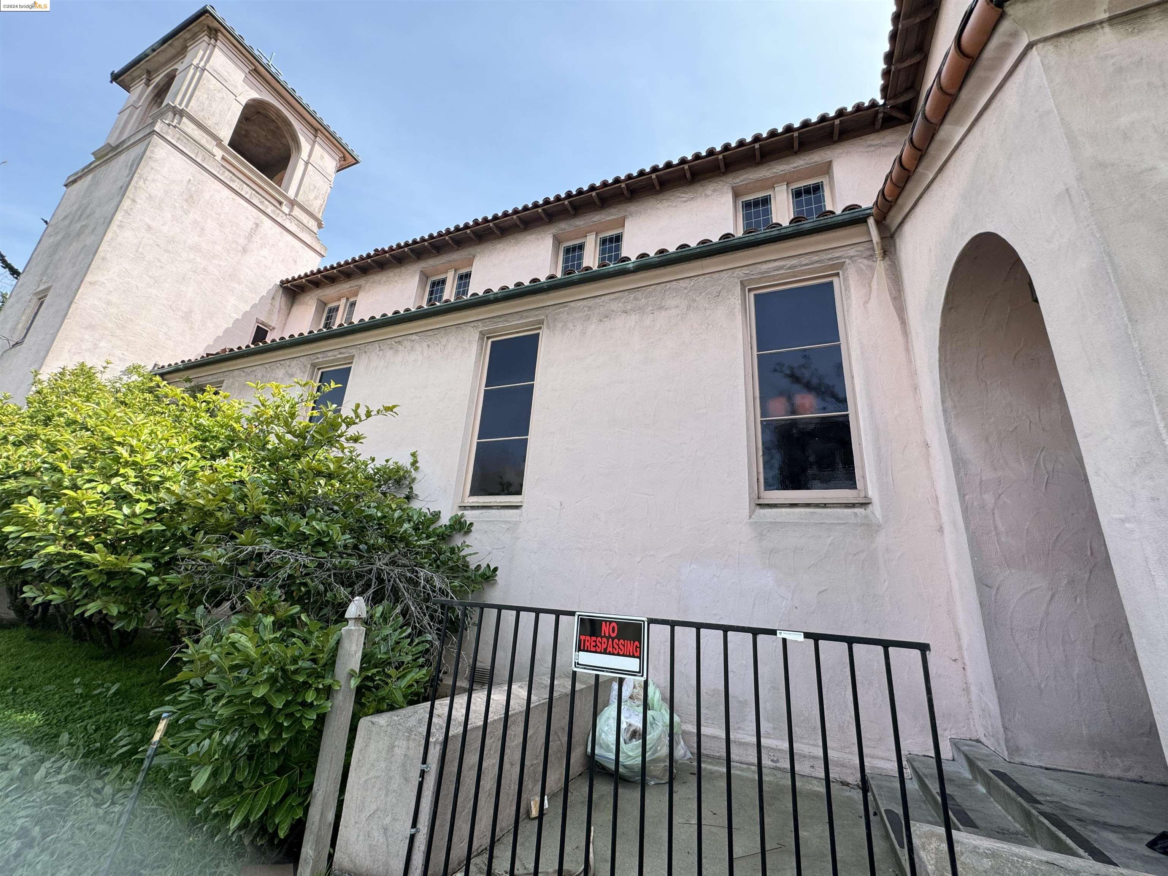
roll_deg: -3.9
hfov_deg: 102.1
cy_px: 438
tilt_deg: +17.7
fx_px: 472
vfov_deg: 85.7
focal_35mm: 14
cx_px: 584
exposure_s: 1/537
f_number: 2.2
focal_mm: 2.22
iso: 40
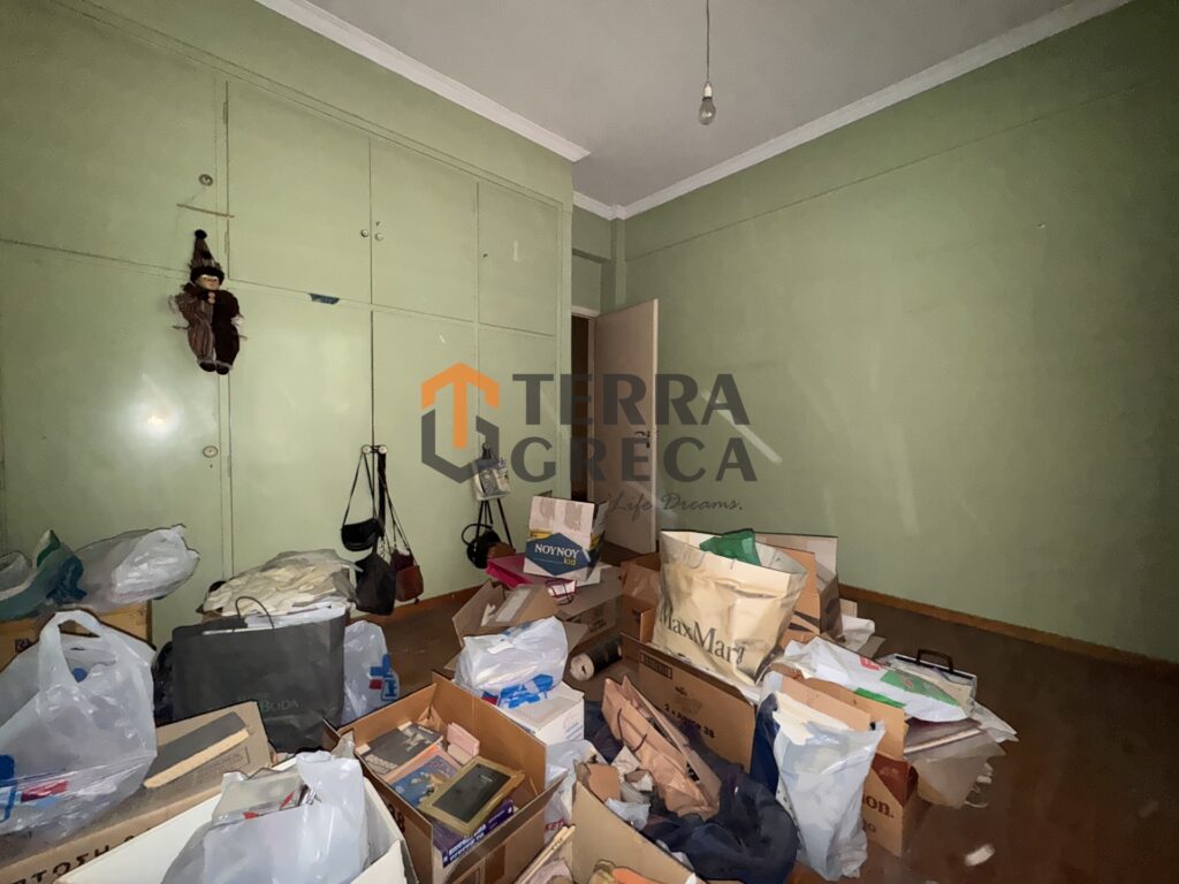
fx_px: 477
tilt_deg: -2.4
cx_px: 590
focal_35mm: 14
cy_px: 442
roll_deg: -0.2
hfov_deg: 102.1
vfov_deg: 85.7
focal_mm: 2.22
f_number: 2.2
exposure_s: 1/30
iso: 1000
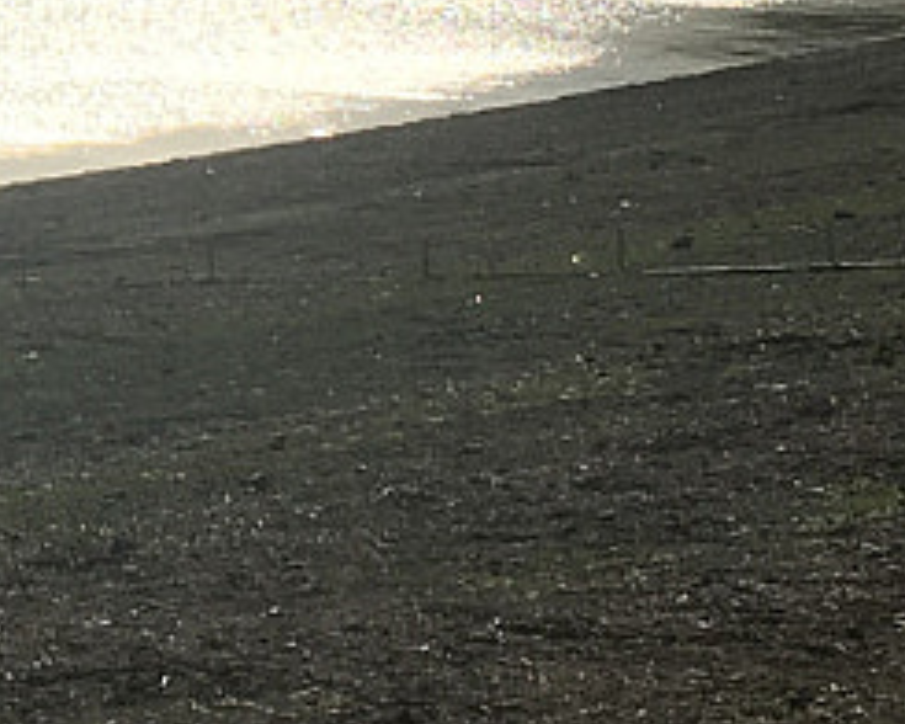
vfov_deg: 8.1
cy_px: -565
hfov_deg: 9.9
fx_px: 4955
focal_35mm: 185
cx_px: -724
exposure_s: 1/2331
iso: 25
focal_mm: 4.15
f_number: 2.2
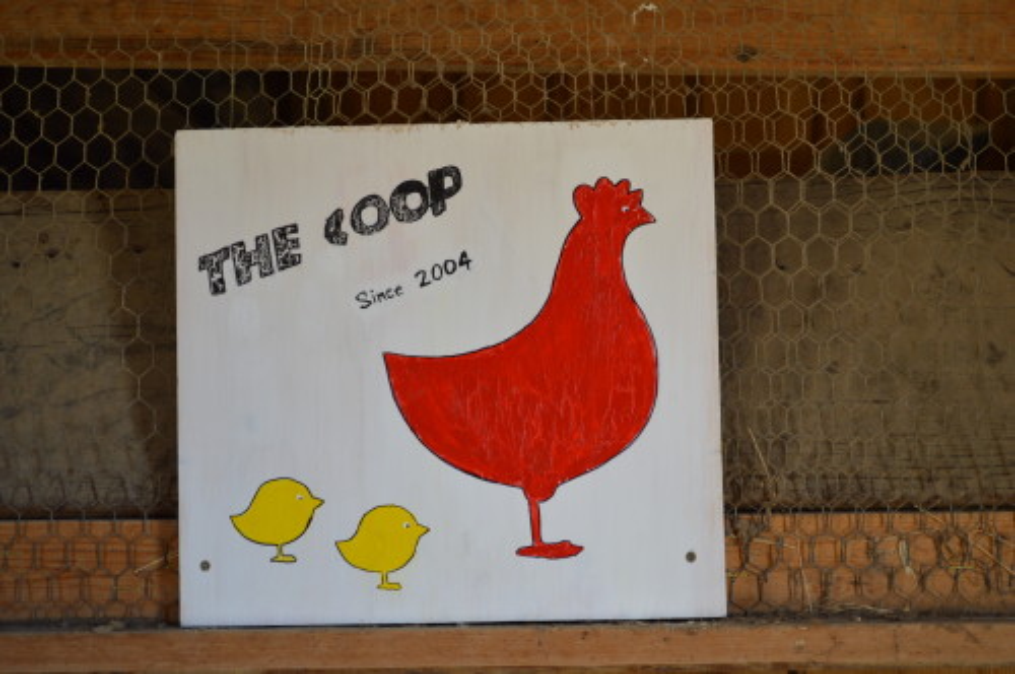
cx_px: 508
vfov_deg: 19.7
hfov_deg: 29.3
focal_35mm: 69
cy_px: 337
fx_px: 1943
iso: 400
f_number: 5.3
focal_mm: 46
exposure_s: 1/40
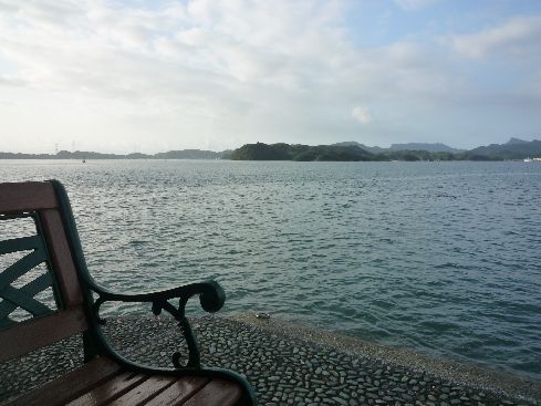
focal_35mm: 25
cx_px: 270
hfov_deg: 69.4
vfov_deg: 54.9
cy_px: 203
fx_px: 391
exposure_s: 1/500
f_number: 4
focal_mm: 4.4
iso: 160
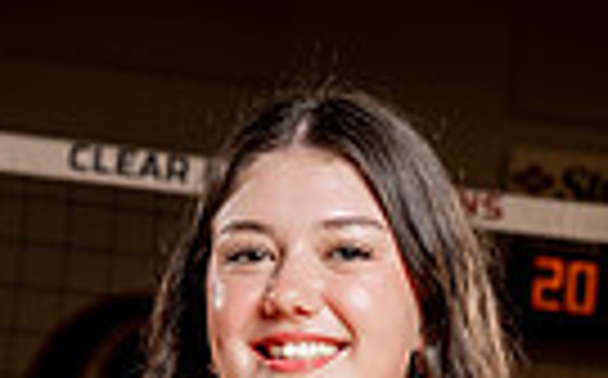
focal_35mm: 197
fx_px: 3260
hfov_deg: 10.7
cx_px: 248
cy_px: 940
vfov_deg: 6.3
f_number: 5.6
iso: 125
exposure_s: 1/250
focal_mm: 58
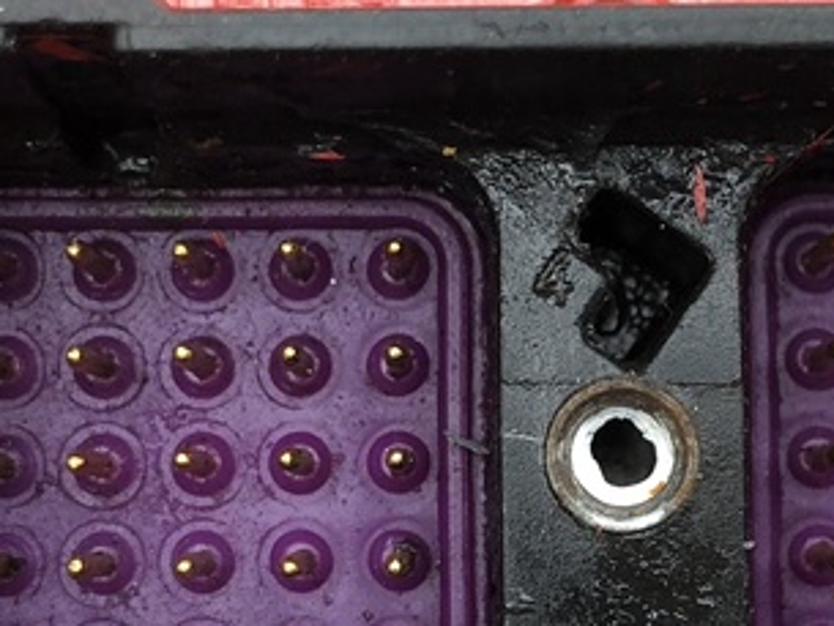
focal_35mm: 94
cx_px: 481
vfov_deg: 15.7
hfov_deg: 20.8
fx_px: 2266
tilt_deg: -86.4
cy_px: 391
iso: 40
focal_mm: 4
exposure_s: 1/30
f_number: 1.8
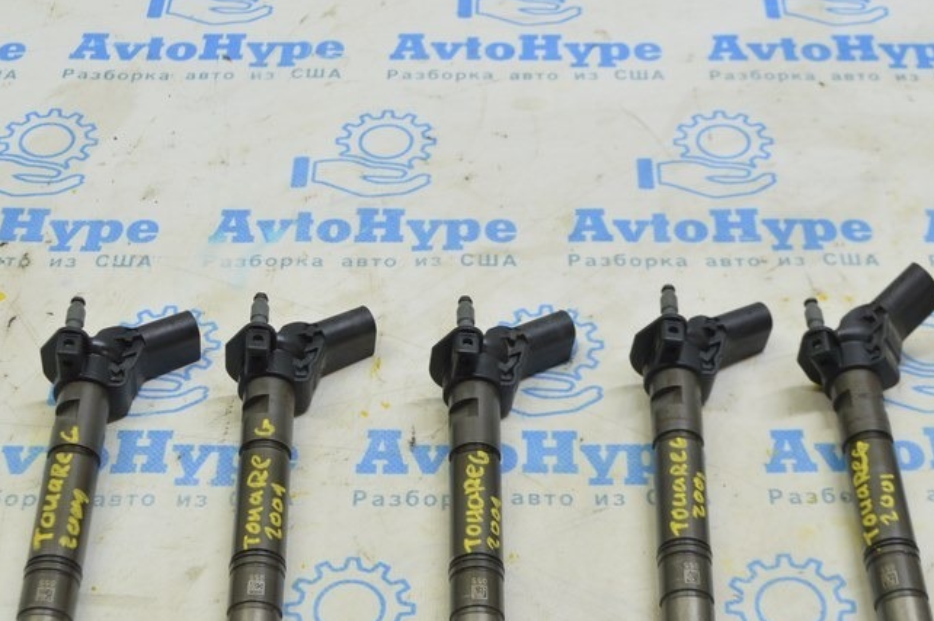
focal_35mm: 60
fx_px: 1550
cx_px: 511
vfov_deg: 22.5
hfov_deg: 33.5
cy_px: 447
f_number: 5.6
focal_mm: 25
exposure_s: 1/20
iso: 400
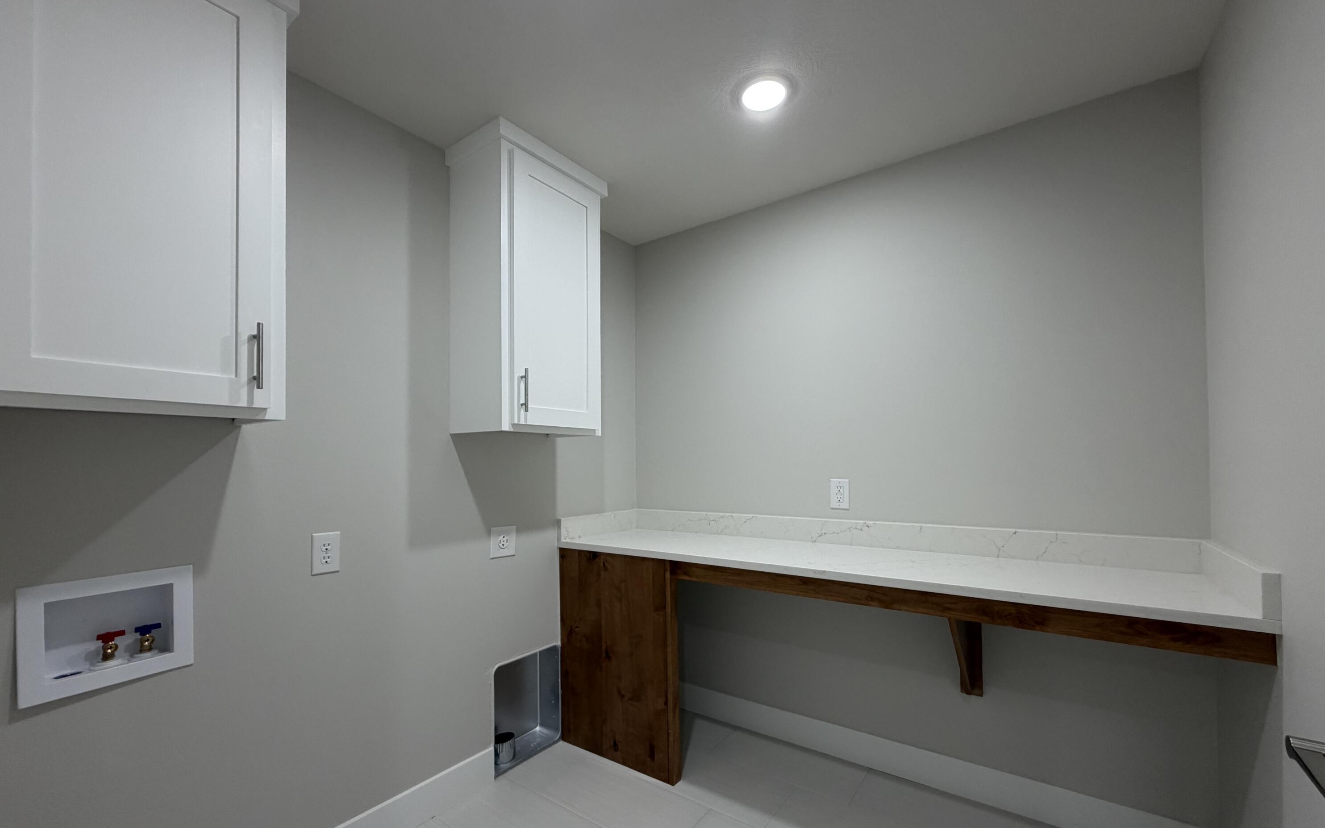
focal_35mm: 15
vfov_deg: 74.6
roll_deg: +0.9
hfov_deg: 101.5
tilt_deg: +0.6
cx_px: 662
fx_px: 542
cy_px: 456
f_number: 2.2
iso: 200
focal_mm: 2.22
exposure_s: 1/120
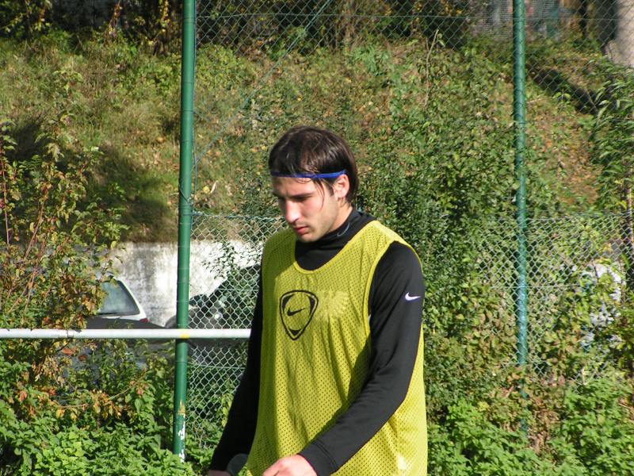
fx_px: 4963
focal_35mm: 271
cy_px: 238
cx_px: 317
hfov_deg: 7.3
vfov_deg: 5.5
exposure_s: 1/400
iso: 50
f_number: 4.5
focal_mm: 41.4
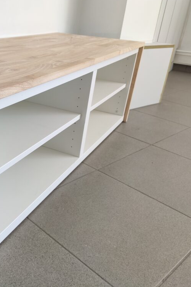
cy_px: 142
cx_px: 15
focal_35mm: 37
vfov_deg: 51.9
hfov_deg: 33.8
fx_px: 294
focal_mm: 4.77
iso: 205
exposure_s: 1/50
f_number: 1.75
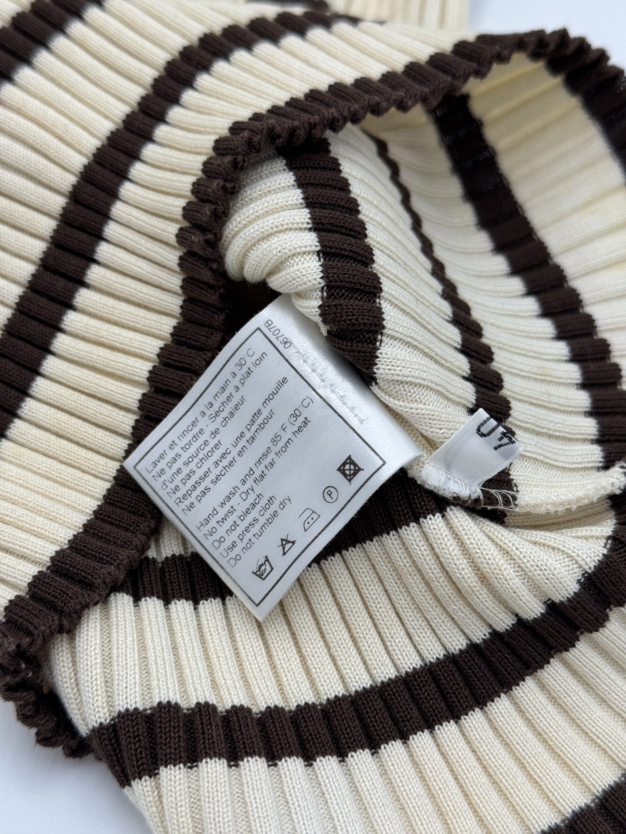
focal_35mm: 48
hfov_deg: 30.3
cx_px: 313
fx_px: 1157
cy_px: 417
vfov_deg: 39.7
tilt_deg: -57.2
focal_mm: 6.76
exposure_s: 1/593
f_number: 1.78
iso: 64
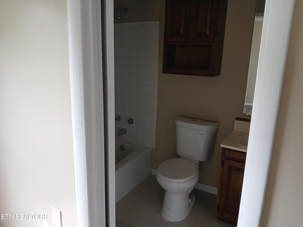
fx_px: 228
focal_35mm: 26
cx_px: 152
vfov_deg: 53.1
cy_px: 114
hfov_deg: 67.3
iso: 125
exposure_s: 1/60
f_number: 1.8
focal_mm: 3.98
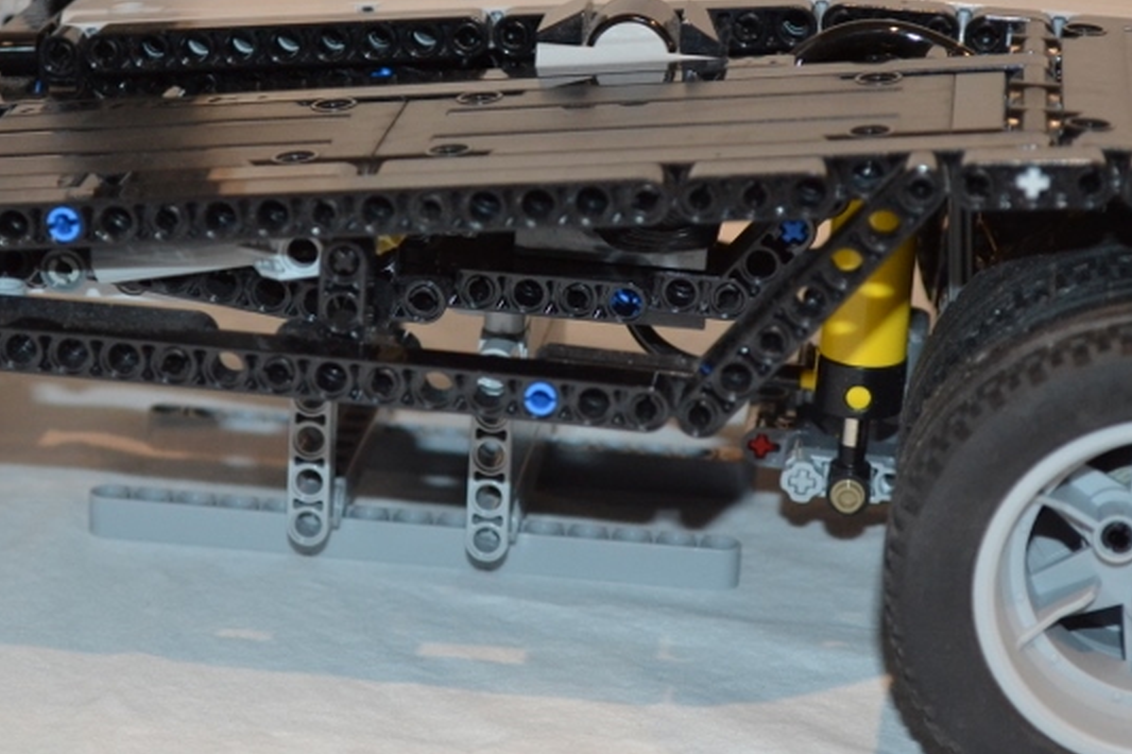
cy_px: 303
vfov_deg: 12.7
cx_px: 525
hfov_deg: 18.9
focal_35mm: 108
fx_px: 3395
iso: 1600
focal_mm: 48
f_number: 5.6
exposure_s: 1/60
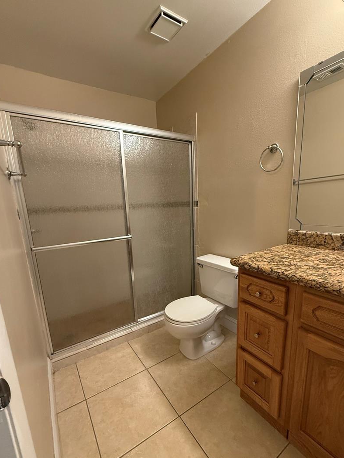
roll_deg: +2.6
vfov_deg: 94.3
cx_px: 173
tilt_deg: -10.3
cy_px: 248
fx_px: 212
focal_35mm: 16
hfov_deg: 78.1
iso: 500
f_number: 2.2
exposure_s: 1/120
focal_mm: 2.22
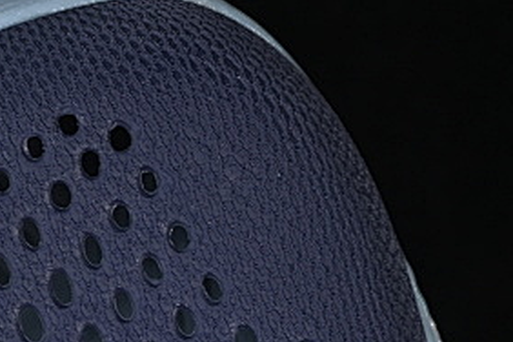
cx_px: 25
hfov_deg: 7.2
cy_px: 564
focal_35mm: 287
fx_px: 4089
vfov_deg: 4.7
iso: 160
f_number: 6.3
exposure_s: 1/60
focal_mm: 50
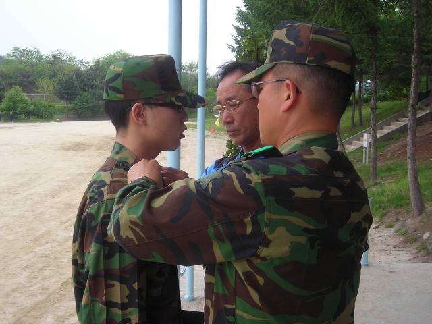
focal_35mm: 55
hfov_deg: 34.9
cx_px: 216
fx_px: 686
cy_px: 162
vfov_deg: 26.6
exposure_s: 1/85.8
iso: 50
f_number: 3.6
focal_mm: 9.1
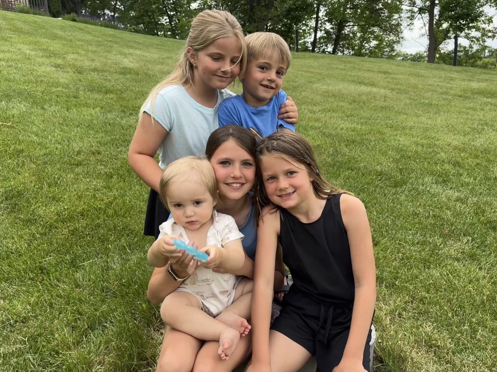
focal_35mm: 24
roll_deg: +2.4
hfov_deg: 71.6
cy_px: 186
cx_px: 248
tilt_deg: -13.2
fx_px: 345
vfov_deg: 56.8
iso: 80
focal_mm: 6.76
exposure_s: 1/356
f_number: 1.78
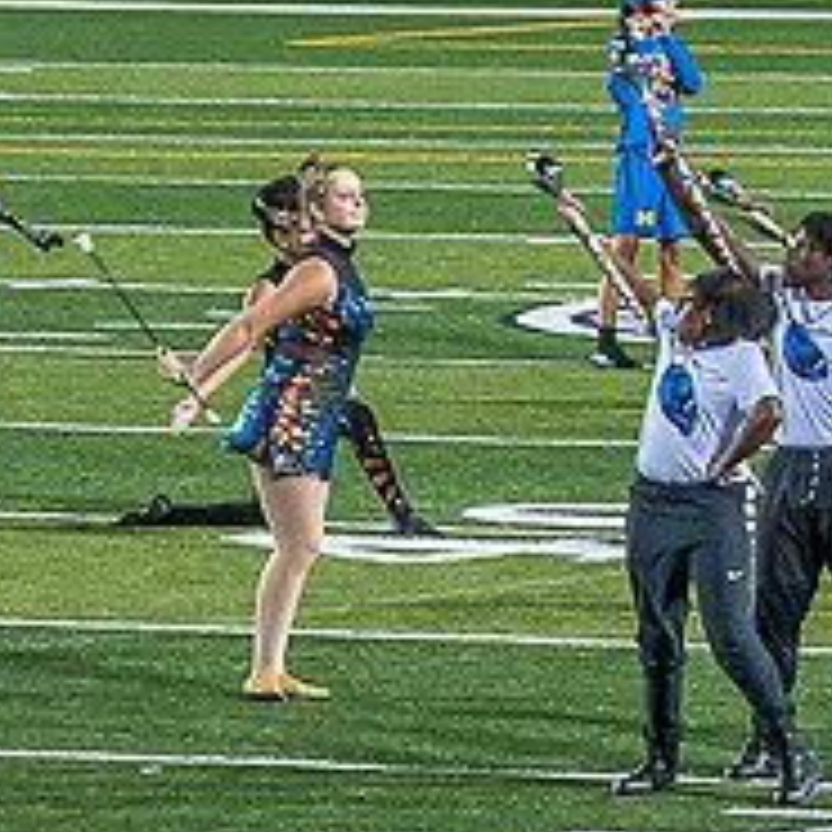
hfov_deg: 2.8
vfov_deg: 2.8
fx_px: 16859
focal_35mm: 620
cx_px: 1198
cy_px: 207
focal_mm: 120
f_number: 4
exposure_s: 1/200
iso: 2000
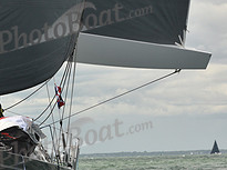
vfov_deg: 4.9
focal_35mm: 300
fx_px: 1964
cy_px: 98
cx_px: -60
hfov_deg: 6.6
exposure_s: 1/800
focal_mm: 110
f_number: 11
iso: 320
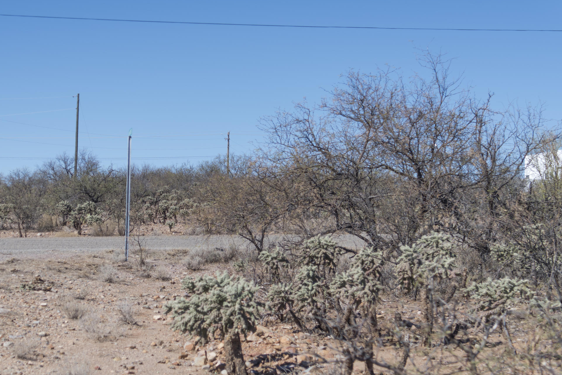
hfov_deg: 26.9
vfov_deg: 18.2
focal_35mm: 75
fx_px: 1171
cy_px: 198
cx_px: 233
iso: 200
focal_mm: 48
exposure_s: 1/2500
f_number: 2.8
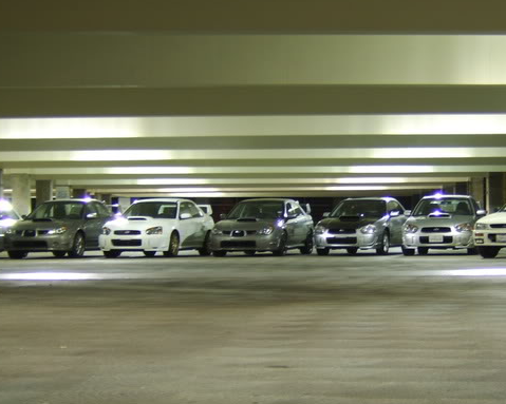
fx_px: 1123
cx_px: 340
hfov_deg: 25.3
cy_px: 259
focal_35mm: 75
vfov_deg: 20.4
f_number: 3.5
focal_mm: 11.93
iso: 71
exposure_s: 1/2
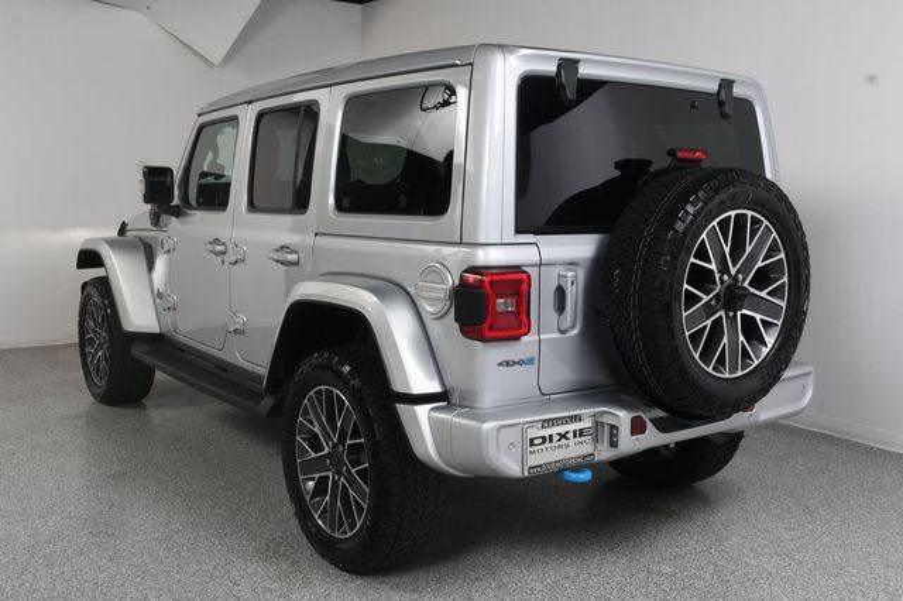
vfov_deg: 36.8
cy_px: 300
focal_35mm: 36
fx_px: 902
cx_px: 452
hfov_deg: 53.2
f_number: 10
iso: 100
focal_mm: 24
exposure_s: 1/160
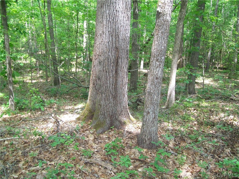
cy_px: 90
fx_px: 235
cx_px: 120
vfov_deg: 41.8
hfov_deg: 54.0
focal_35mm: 34
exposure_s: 1/80
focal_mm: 6.1
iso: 160
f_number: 2.7
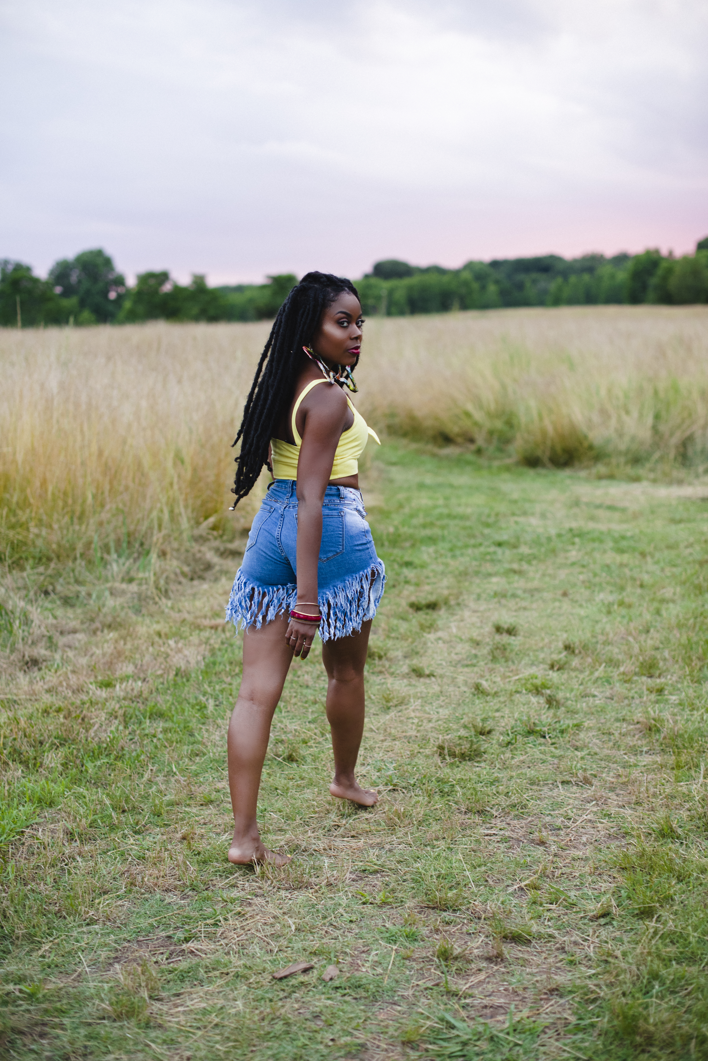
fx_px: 1474
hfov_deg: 27.0
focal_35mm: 50
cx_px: 354
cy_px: 530
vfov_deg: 39.6
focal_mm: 50
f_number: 2.2
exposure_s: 1/250
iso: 800
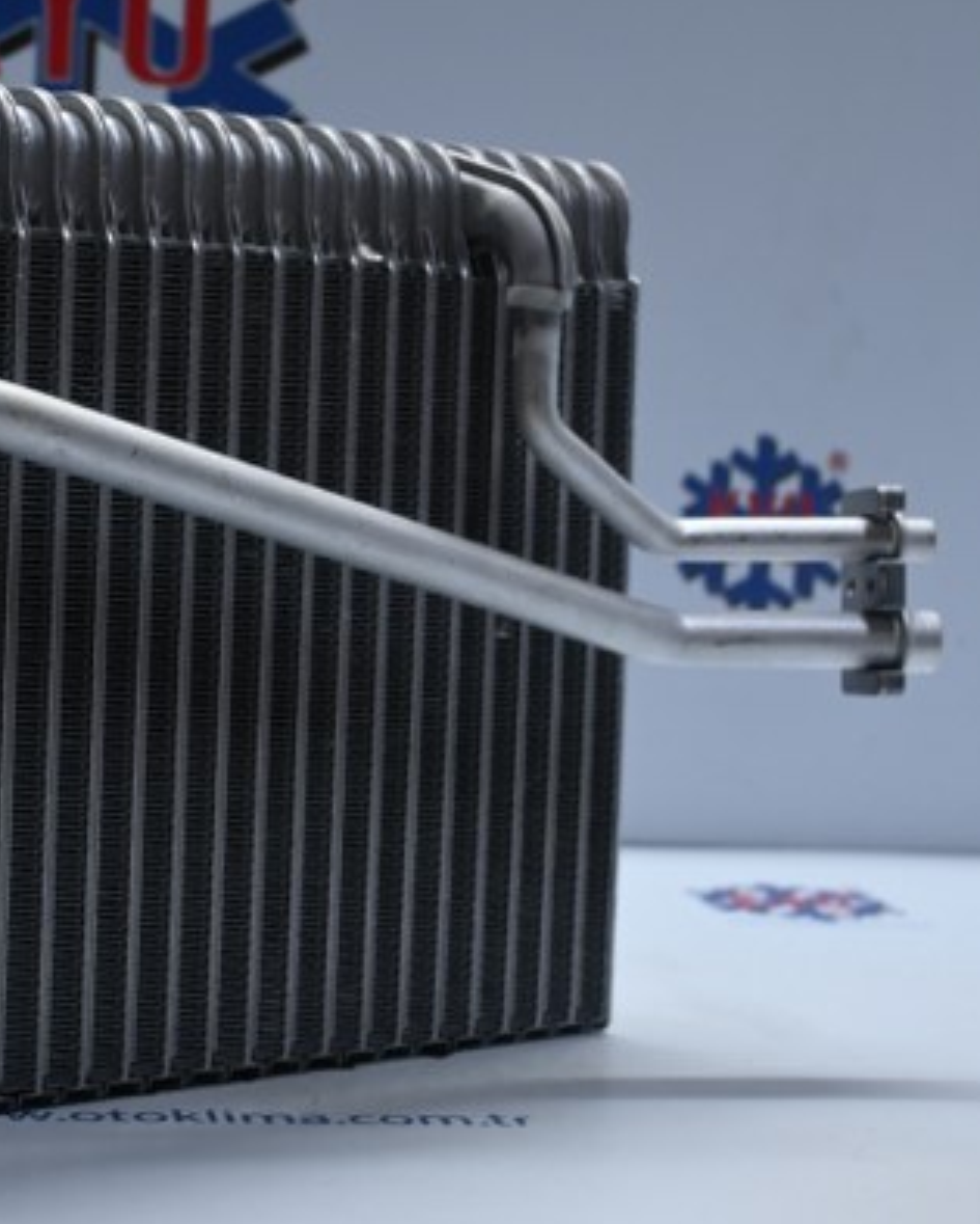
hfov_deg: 20.8
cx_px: 218
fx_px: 2644
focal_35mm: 73
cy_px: 604
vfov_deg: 26.0
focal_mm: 34
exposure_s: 1/50
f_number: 5
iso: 560
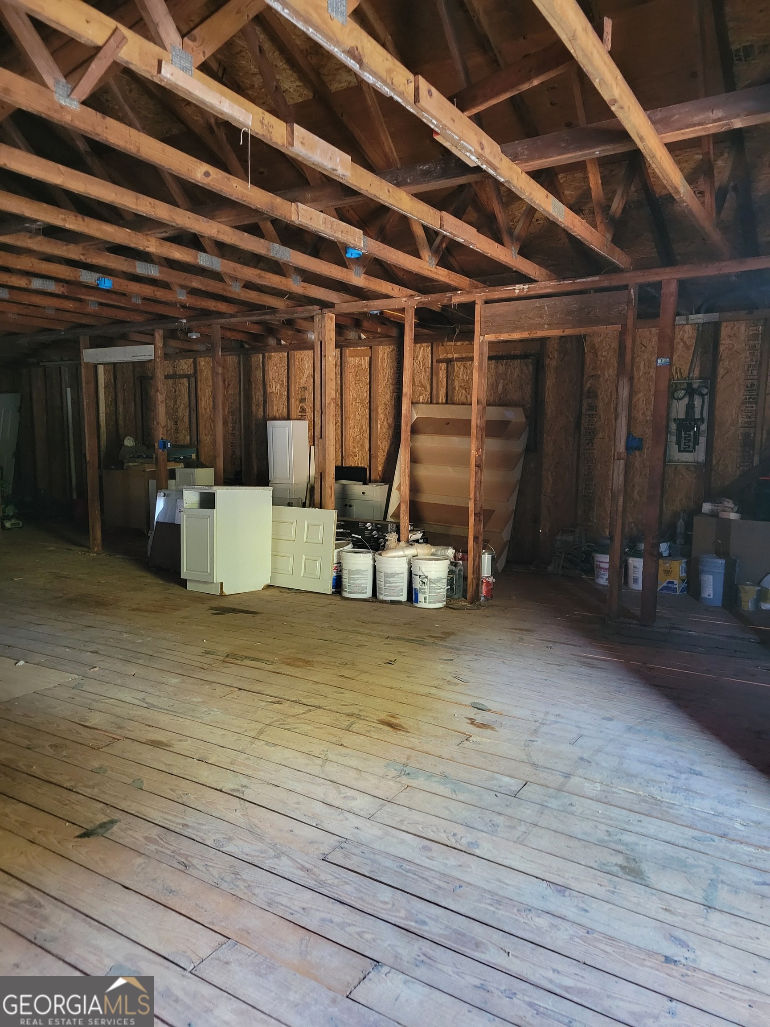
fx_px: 771
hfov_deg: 53.1
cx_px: 385
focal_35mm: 26
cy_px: 514
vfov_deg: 67.3
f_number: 1.8
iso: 640
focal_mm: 5.4
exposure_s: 1/24
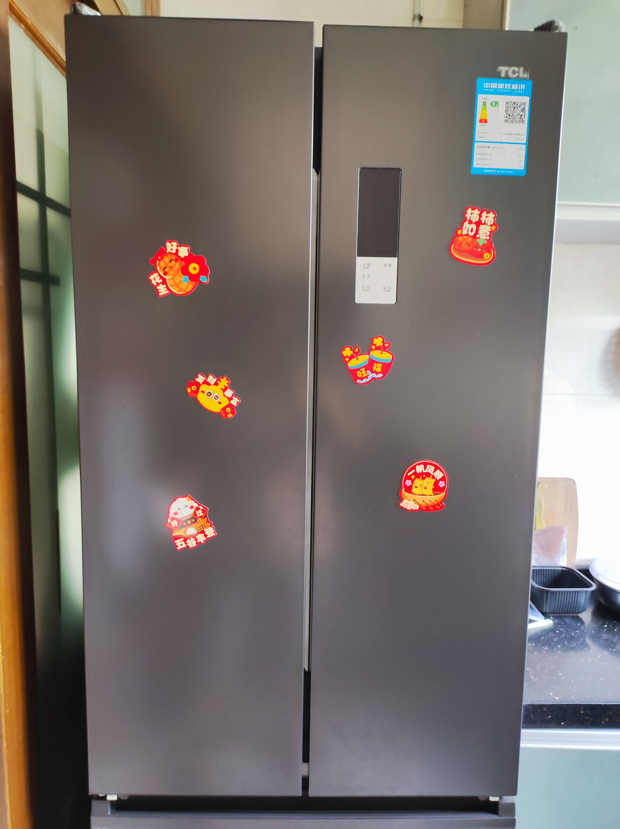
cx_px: 310
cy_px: 414
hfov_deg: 54.8
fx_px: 598
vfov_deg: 69.4
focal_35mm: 25
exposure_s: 1/25
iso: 506
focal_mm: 4.74
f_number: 1.79
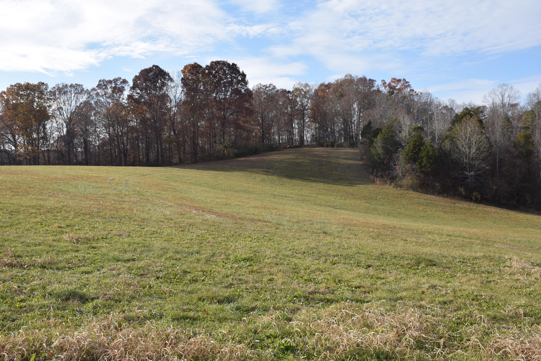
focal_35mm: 37
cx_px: 271
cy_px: 179
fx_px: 556
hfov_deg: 51.9
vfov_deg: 35.9
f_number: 10
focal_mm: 24
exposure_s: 1/200
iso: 100
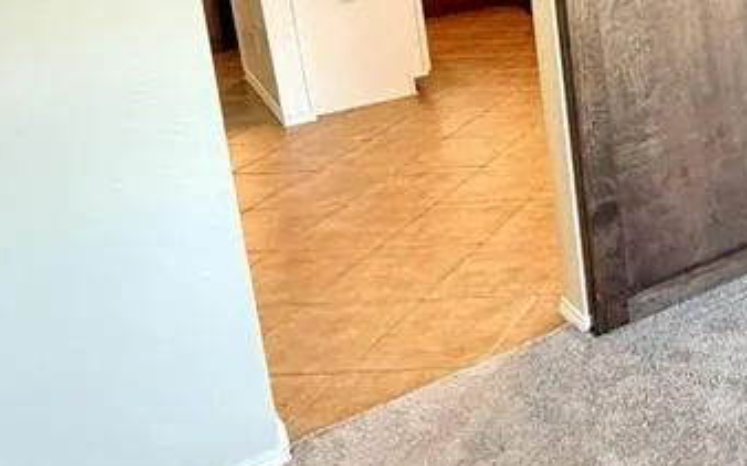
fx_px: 916
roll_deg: +1.1
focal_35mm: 45
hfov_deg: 33.0
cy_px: -35
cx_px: 970
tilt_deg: -9.5
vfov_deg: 26.5
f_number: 2.2
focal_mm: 2.22
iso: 400
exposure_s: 1/60
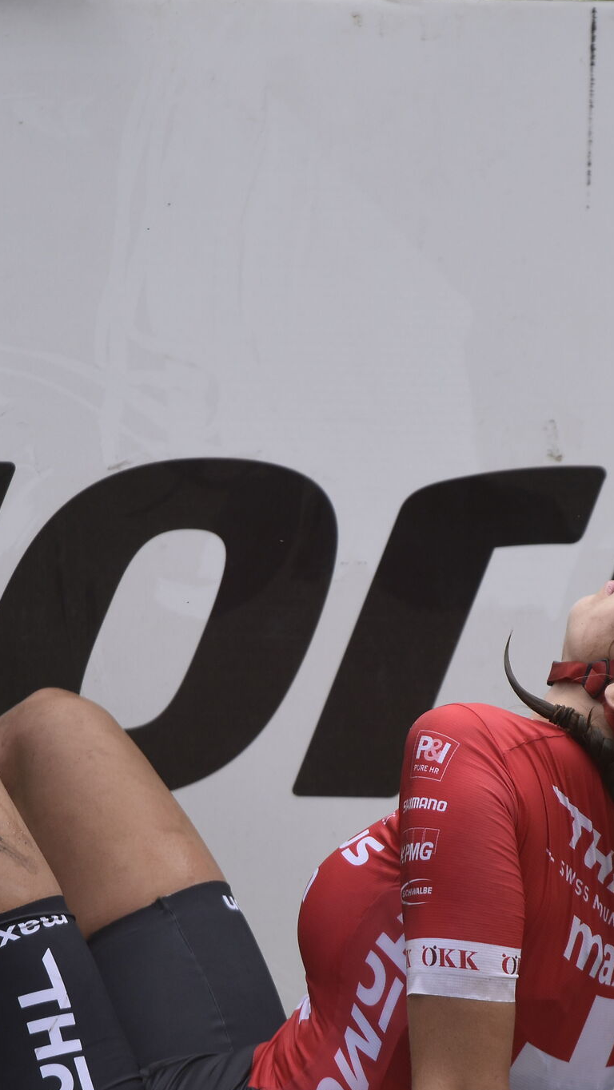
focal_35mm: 700
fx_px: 20257
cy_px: 617
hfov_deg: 1.7
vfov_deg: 3.1
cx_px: 553
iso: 640
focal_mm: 380
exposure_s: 1/1250
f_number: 5.6
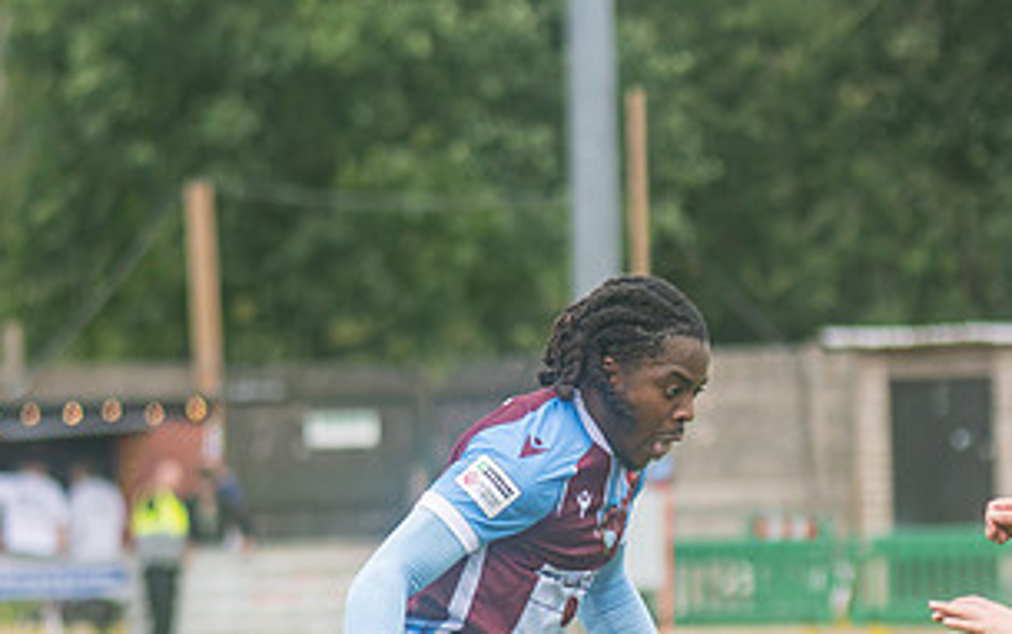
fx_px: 14405
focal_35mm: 522
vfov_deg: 2.5
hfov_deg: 4.0
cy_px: 631
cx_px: 1009
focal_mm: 125
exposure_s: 1/1250
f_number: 2.8
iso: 250
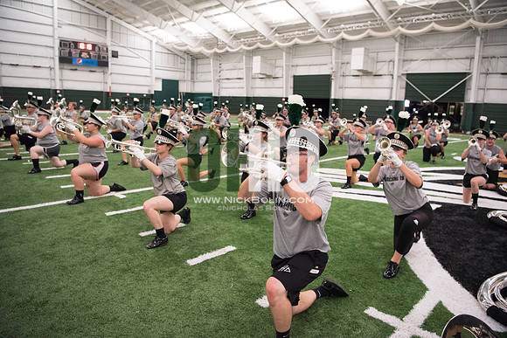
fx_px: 338
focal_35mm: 24
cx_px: 254
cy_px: 169
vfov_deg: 53.2
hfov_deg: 73.7
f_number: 3.2
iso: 3200
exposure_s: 1/320
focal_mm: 24
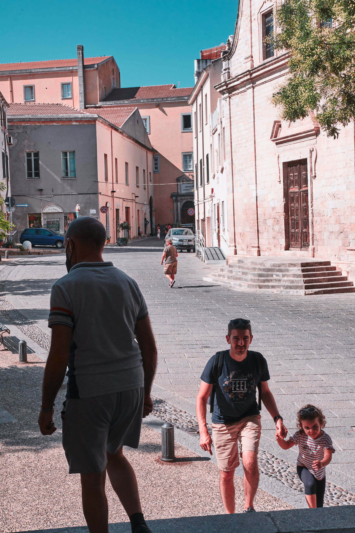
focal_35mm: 50
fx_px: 740
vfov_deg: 39.6
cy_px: 266
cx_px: 178
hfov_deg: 27.0
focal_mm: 33
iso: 200
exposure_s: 1/500
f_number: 8
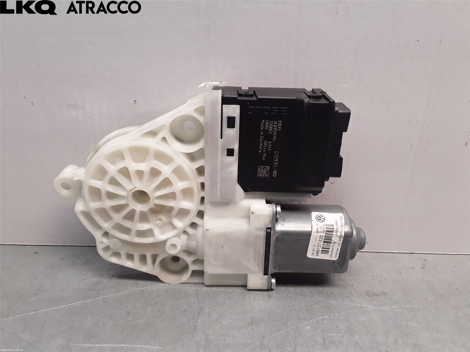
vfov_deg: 49.7
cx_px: 235
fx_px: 380
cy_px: 176
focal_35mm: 28
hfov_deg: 63.4
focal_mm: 2.91
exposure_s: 1/105
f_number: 1.9
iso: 100
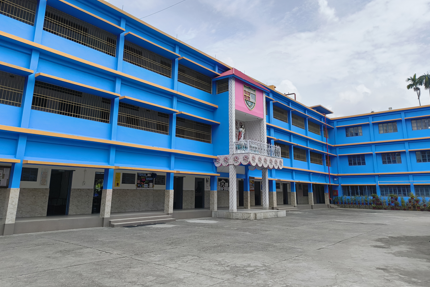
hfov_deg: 69.4
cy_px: 123
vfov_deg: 49.4
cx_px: 215
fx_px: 311
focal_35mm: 26
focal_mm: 5.56
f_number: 1.87
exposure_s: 1/2010
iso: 100
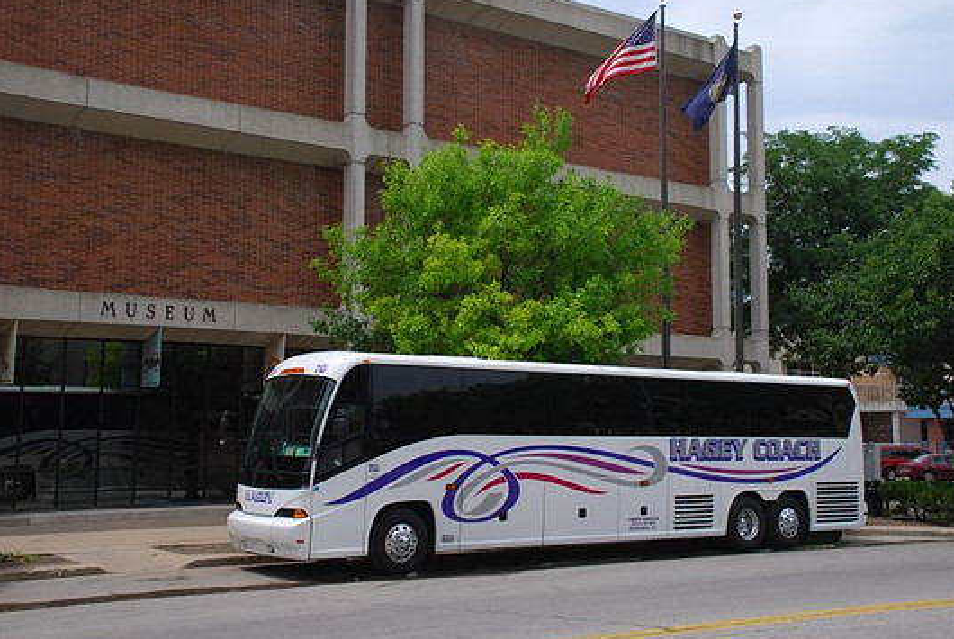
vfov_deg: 29.3
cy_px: 300
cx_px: 490
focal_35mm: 46
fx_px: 1221
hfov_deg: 42.7
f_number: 8
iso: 100
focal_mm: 28
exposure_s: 1/250
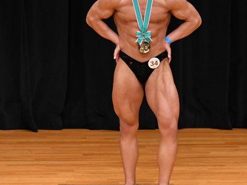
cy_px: 71
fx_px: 3805
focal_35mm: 533
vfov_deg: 2.8
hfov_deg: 3.7
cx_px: 140
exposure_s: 1/400
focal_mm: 190
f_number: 5.6
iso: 3200
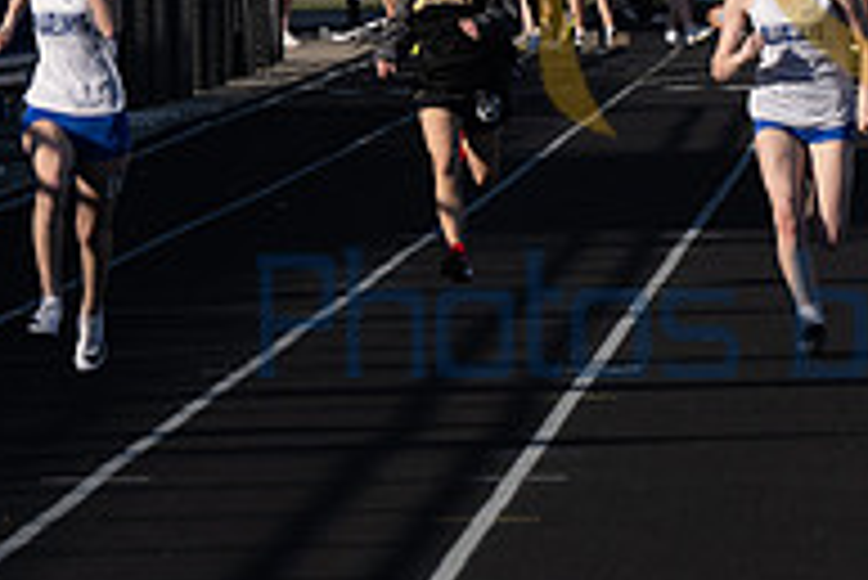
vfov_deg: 2.0
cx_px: 913
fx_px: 16287
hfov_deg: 3.1
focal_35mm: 675
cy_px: -49
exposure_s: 1/1250
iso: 160
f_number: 5.6
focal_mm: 150
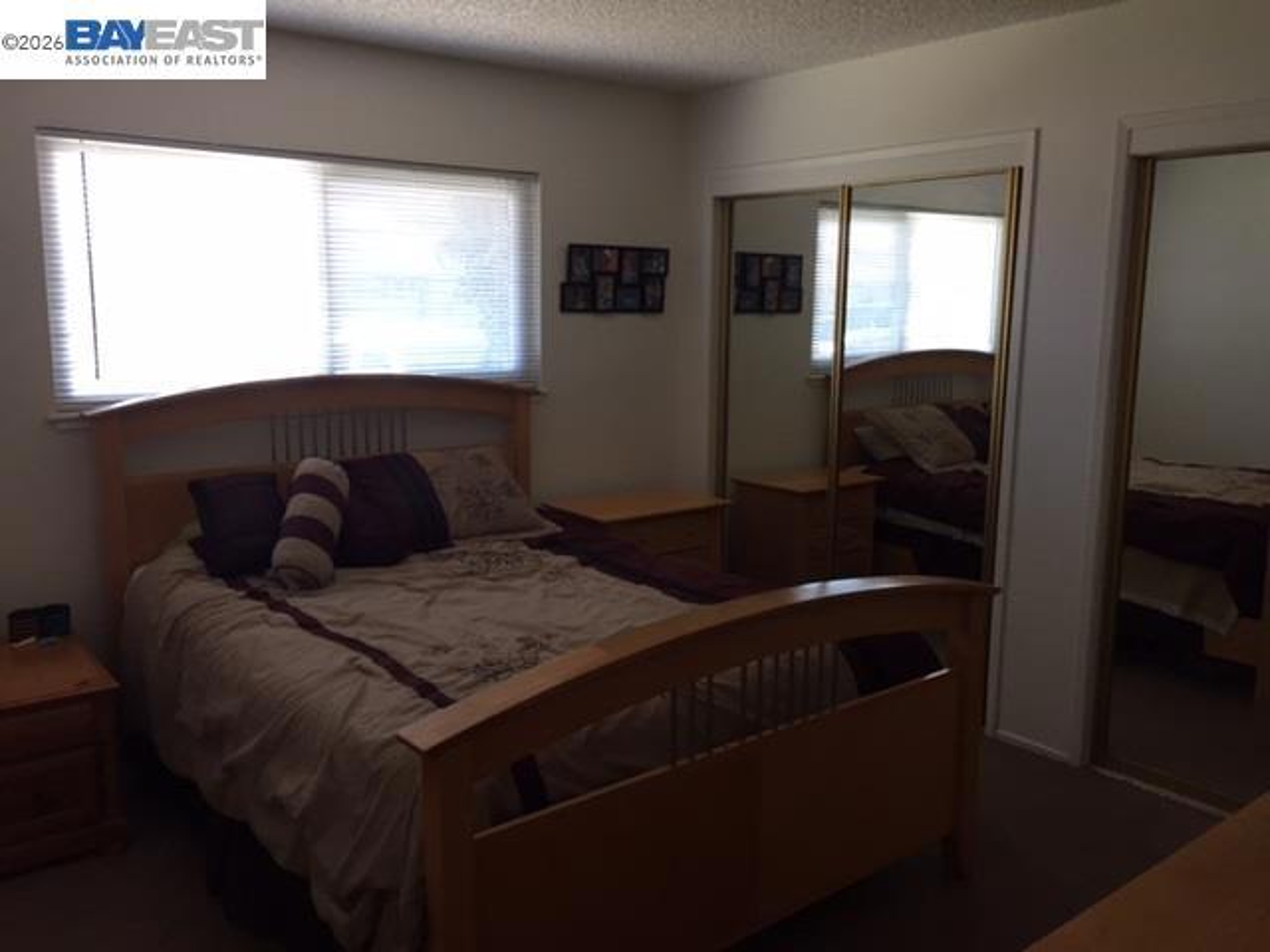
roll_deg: -2.0
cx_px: 635
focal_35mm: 29
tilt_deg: -9.5
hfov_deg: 61.7
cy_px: 476
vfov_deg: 48.2
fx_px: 1064
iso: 40
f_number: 2.2
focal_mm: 4.15
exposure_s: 1/30
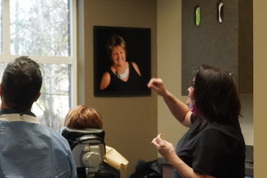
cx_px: 58
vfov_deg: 15.0
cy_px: 110
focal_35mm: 91
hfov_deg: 22.1
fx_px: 675
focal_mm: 22
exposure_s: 1/160
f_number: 4
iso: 3200
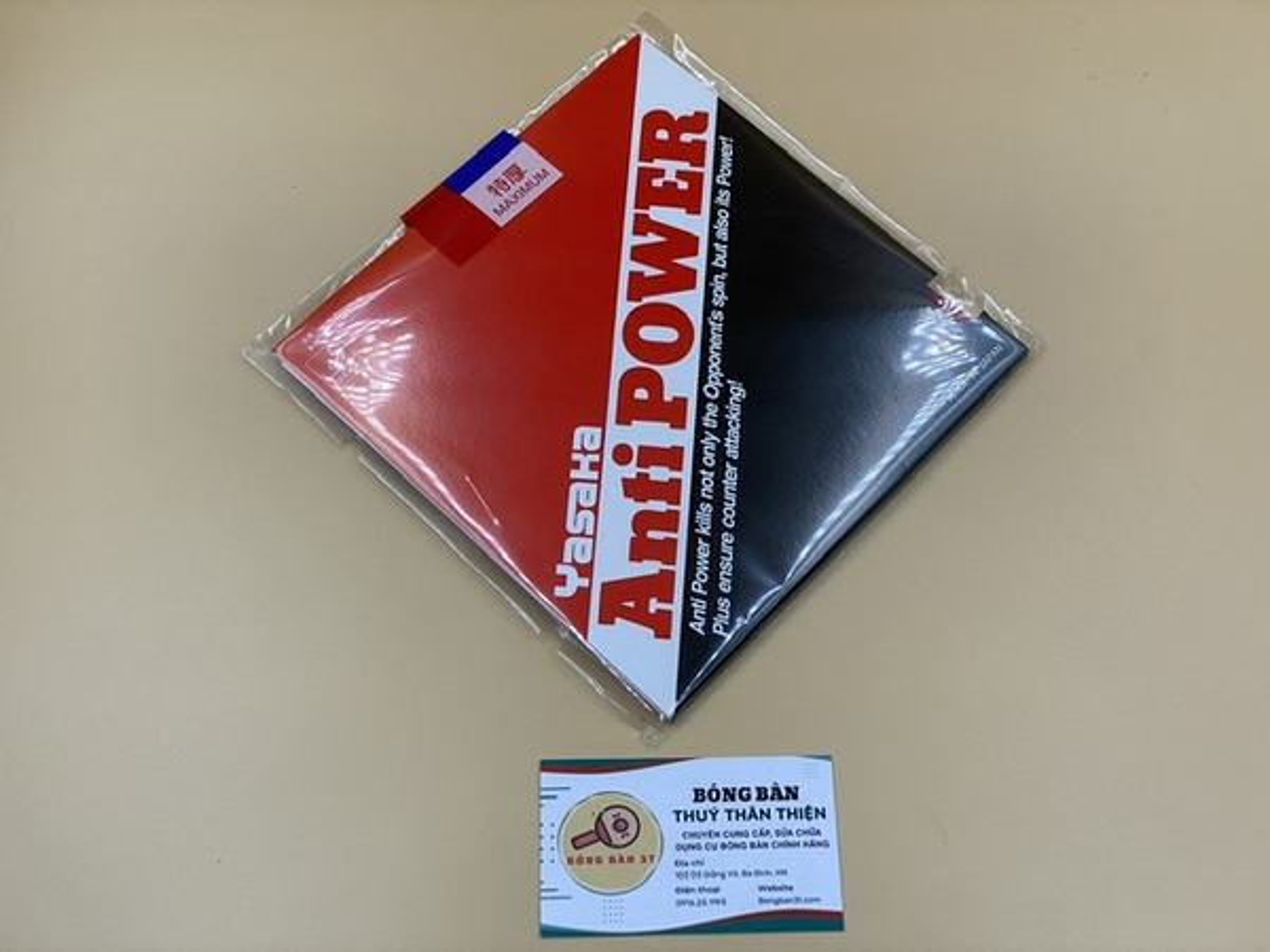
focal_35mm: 52
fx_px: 1908
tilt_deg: -66.4
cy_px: 476
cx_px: 635
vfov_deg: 28.0
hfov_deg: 36.8
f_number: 2
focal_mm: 6
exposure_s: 1/100
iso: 80
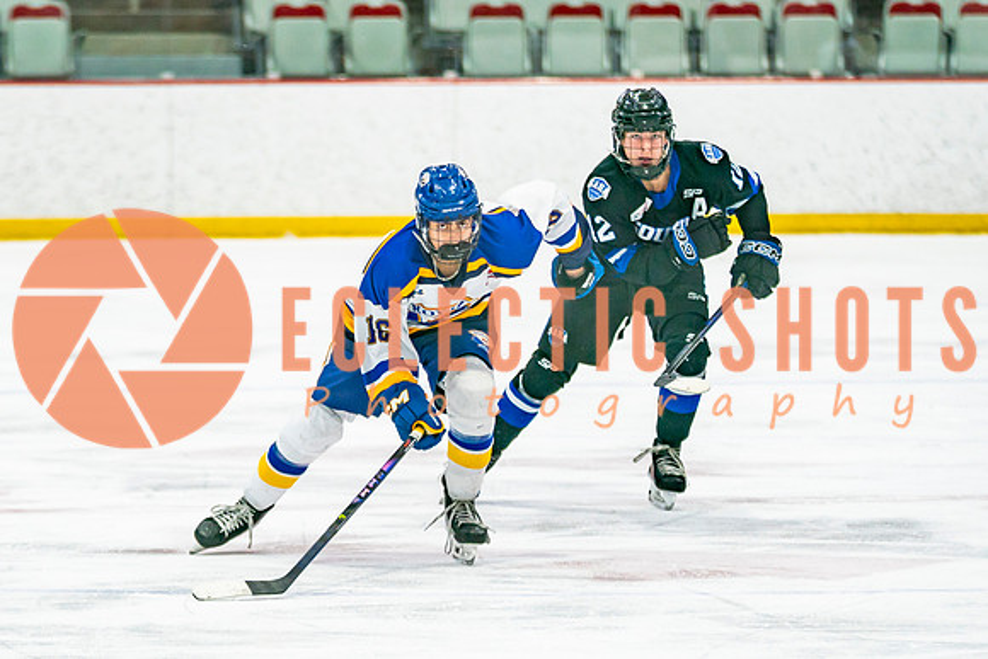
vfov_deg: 4.3
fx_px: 8764
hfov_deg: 6.5
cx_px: 418
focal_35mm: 319
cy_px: 426
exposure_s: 1/640
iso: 400
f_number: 2.8
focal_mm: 150
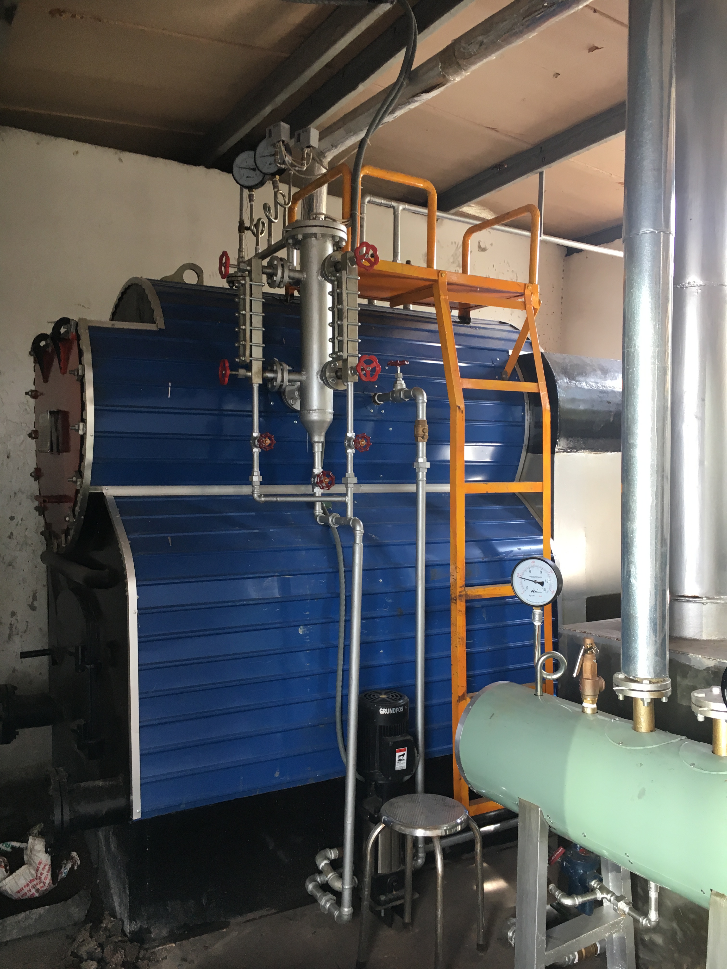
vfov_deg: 61.7
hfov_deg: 48.2
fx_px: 812
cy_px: 484
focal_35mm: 29
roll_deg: -0.7
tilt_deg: +0.4
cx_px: 364
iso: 32
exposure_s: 1/33
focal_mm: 4.15
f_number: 2.2
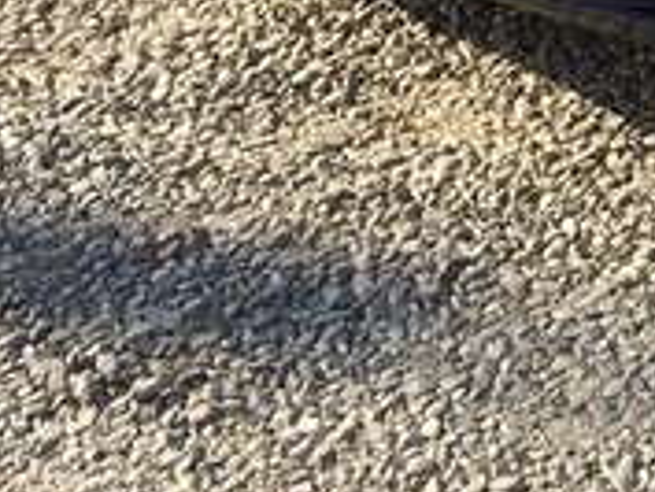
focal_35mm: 108
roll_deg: -0.1
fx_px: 2045
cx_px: 1095
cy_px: -375
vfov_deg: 12.6
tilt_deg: -15.0
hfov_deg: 16.0
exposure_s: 1/1414
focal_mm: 4.15
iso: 32
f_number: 2.2
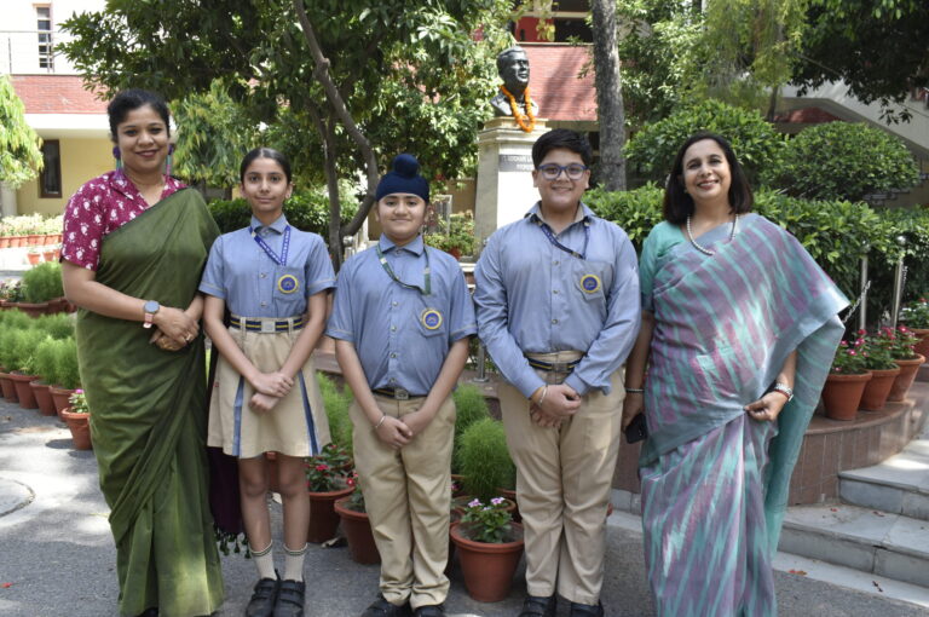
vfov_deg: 39.9
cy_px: 308
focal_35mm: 33
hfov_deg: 57.3
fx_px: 850
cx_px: 464
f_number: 7.1
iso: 400
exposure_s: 1/200
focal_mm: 22
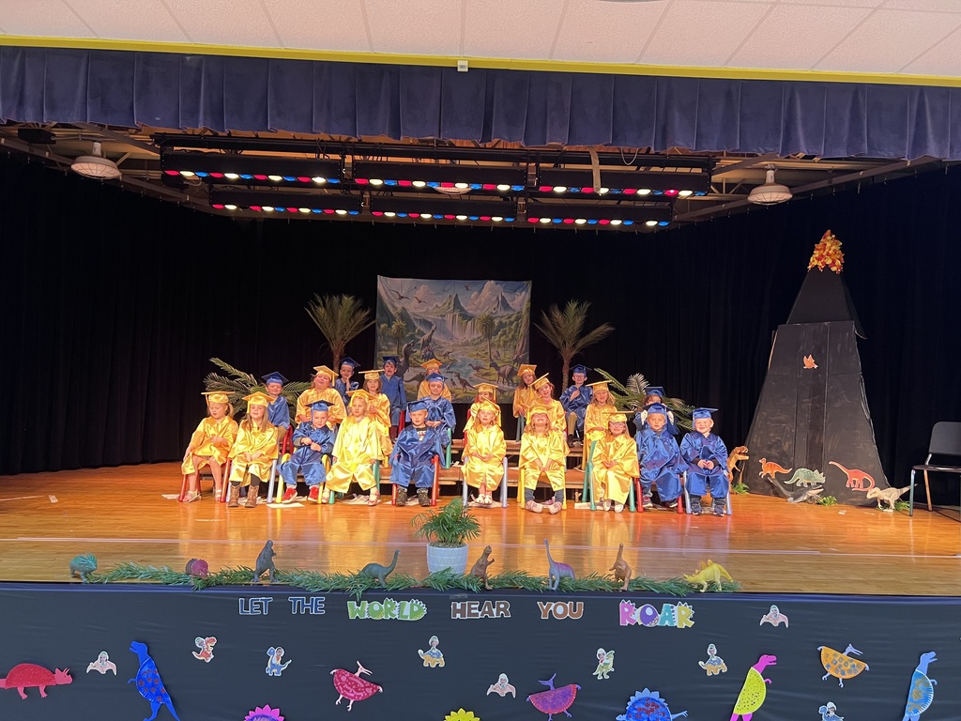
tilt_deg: +2.4
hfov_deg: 67.3
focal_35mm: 26
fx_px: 722
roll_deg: -1.4
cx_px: 480
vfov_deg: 53.1
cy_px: 360
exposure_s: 1/60
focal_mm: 5.7
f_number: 1.5
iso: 250
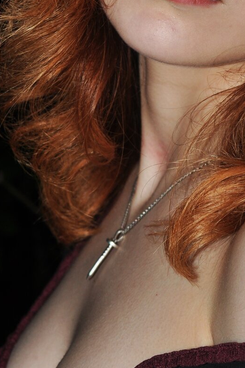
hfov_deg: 8.3
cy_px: 26
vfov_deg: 12.4
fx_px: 1689
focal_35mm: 165
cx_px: 203
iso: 200
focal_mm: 42
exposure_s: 1/125
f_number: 5.6
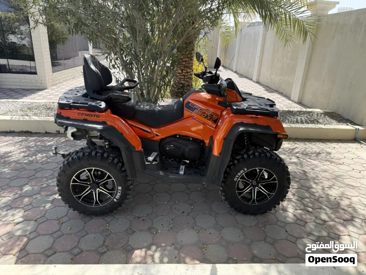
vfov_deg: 56.8
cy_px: 138
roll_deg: -2.8
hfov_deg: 71.6
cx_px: 183
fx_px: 254
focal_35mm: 24
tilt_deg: -19.2
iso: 80
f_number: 1.78
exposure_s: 1/1271
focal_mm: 6.76
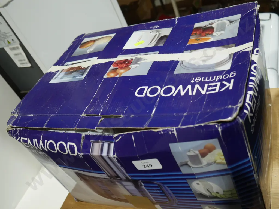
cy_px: 104
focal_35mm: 36
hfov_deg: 51.4
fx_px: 290
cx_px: 140
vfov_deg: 39.7
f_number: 4
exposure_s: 1/80
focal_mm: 18
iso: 200
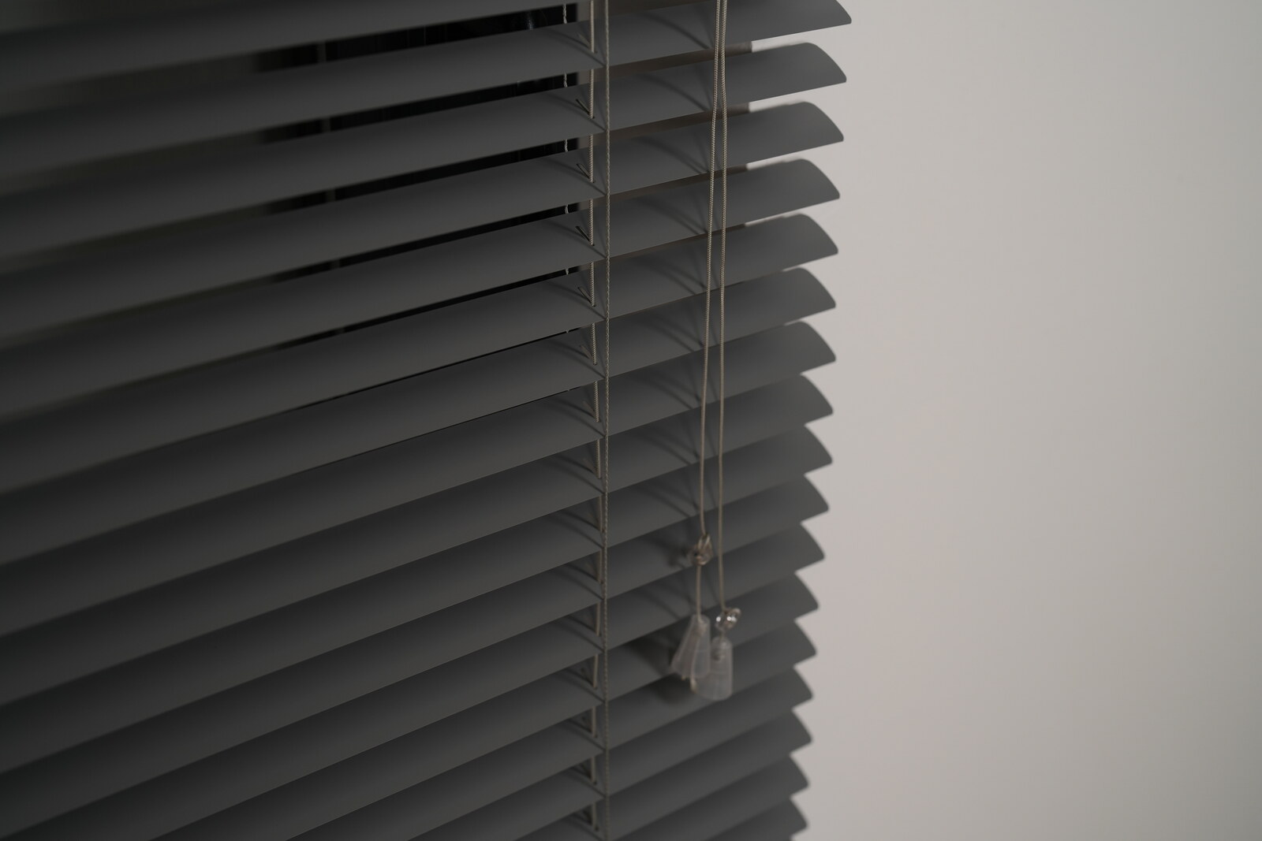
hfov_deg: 39.6
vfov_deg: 27.0
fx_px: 1753
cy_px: 420
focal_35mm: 50
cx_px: 631
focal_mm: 50
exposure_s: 1/100
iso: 320
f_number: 4
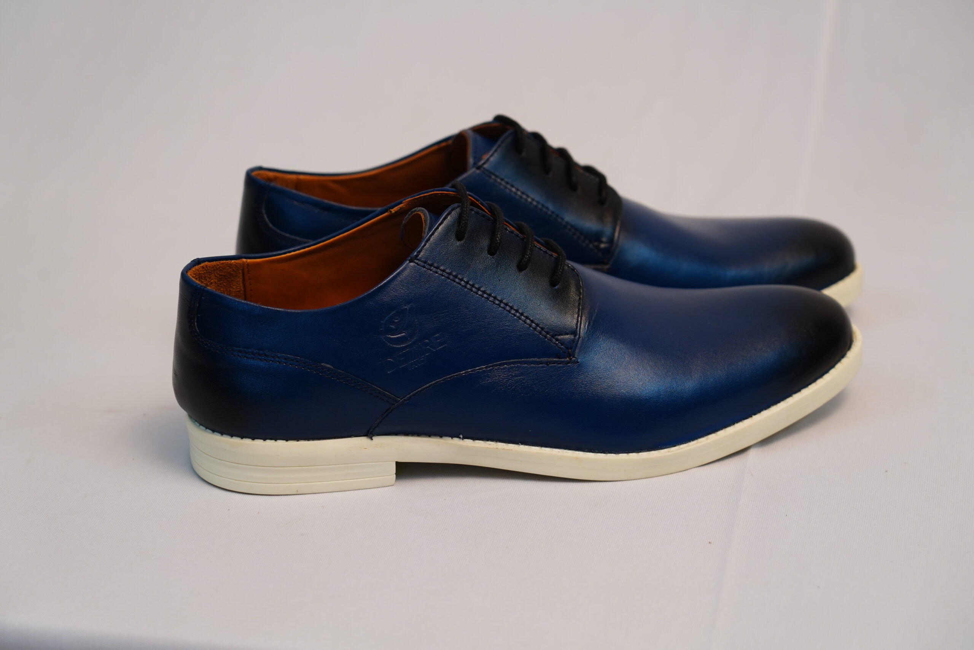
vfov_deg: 13.4
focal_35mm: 102
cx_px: 487
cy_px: 325
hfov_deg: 20.0
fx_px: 2760
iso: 500
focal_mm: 102
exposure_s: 1/125
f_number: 5.6
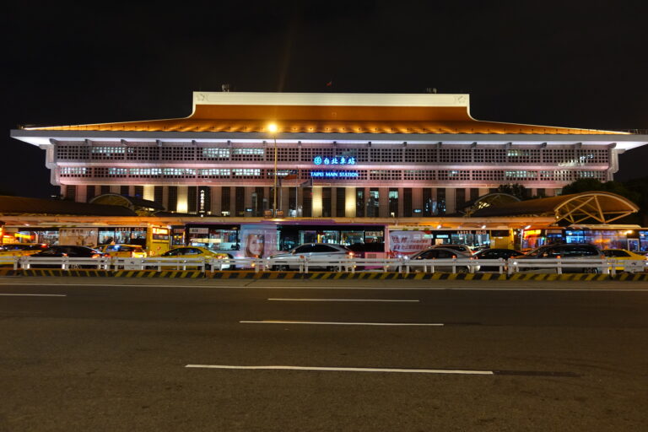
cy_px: 216
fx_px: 432
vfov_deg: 53.1
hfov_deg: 73.7
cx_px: 324
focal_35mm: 24
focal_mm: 8.8
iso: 500
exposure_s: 1/30
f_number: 1.8
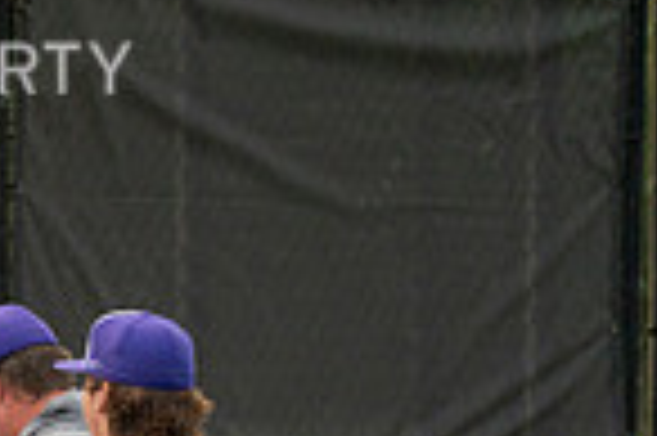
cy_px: 546
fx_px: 38026
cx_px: -603
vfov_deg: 0.7
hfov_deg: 1.0
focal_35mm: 2086
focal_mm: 524
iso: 800
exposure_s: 1/1250
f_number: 6.3
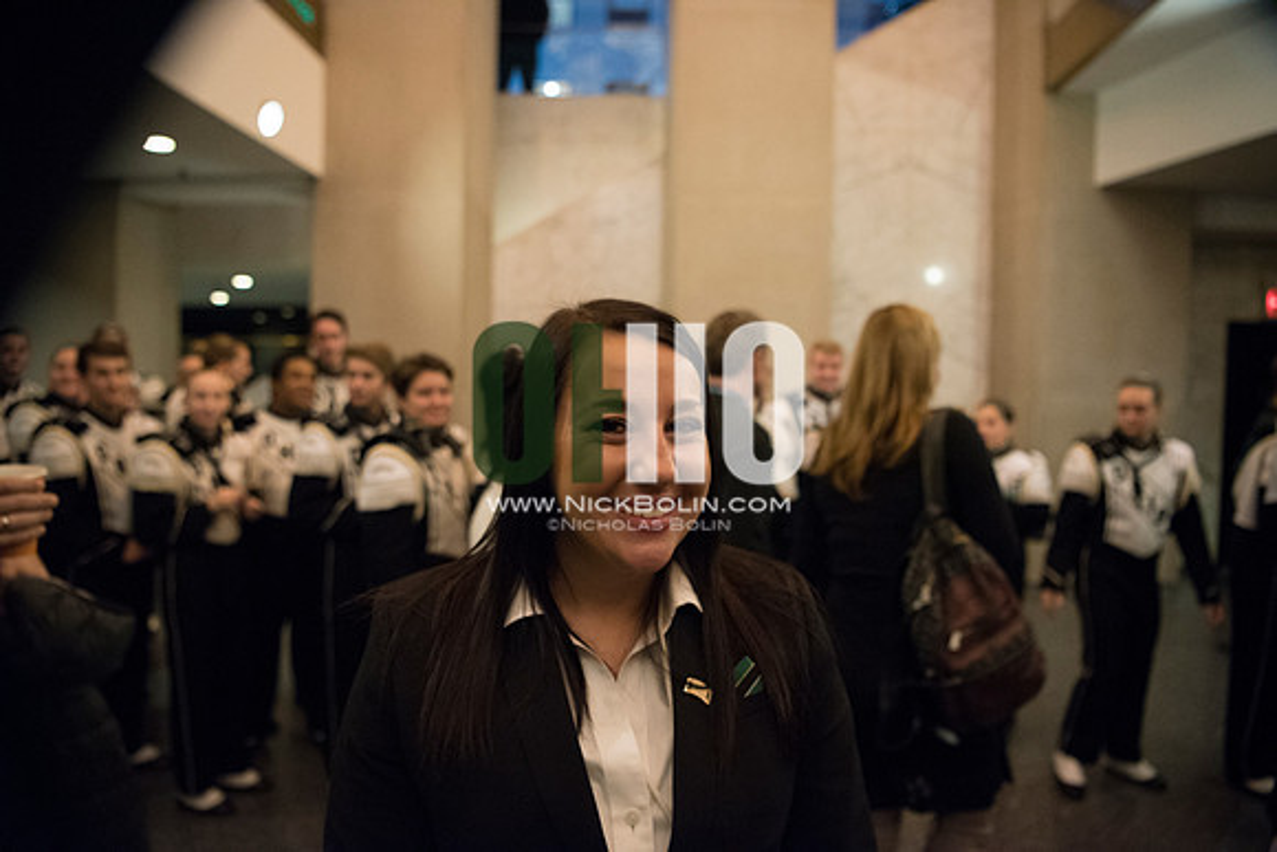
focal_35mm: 24
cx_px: 638
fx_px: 851
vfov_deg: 53.2
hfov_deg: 73.7
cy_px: 426
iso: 8000
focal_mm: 24
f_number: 2.8
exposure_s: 1/160
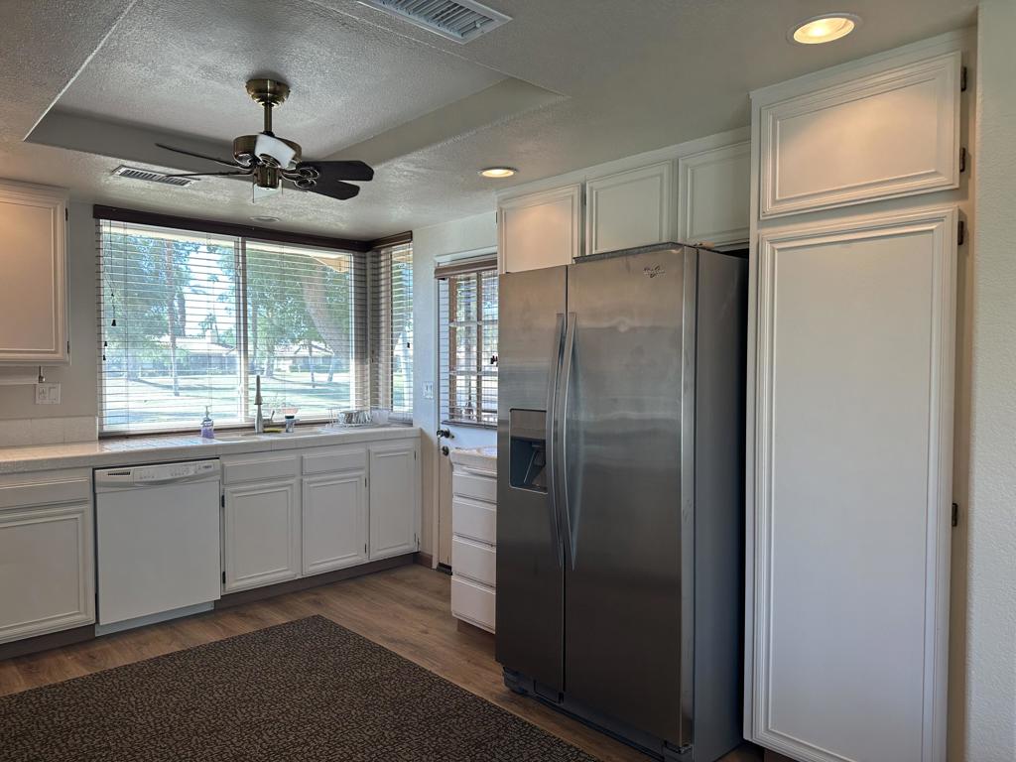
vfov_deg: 56.8
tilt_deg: -2.1
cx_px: 508
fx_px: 704
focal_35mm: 24
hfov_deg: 71.6
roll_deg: -0.8
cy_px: 381
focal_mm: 6.86
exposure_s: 1/139
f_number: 1.78
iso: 80
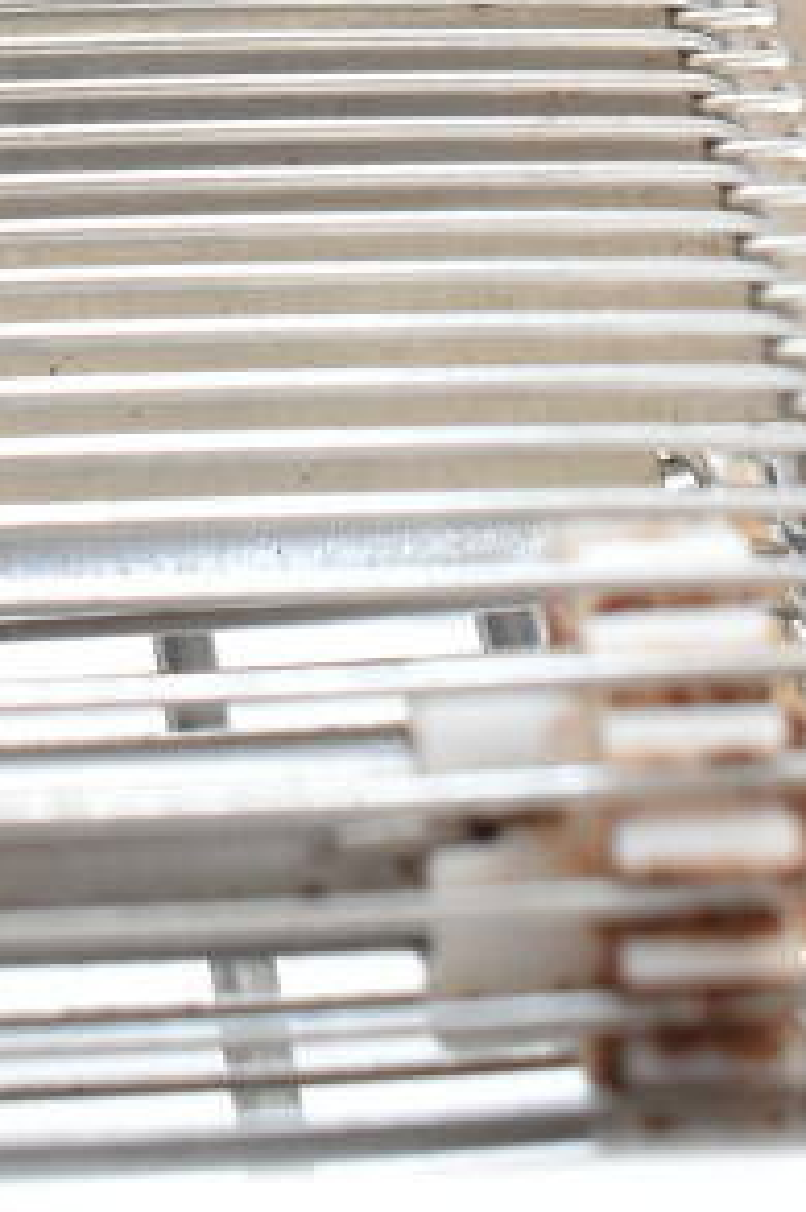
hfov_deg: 13.2
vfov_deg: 18.1
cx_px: 120
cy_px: -501
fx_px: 3463
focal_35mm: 103
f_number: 5
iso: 1600
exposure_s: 1/100
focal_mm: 22
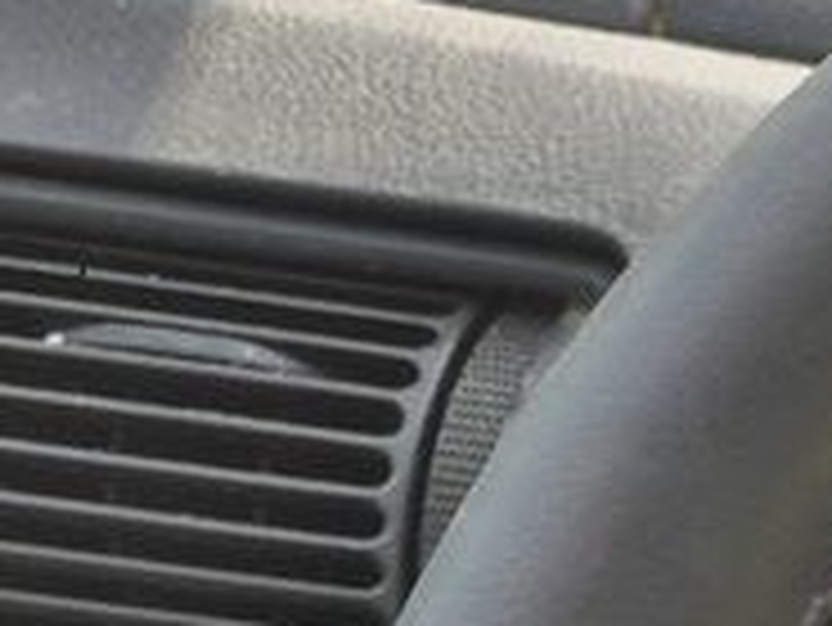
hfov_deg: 9.7
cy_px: 986
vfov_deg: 9.6
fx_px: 3584
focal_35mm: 149
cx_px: 2590
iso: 25
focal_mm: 5.4
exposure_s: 1/353
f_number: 1.8
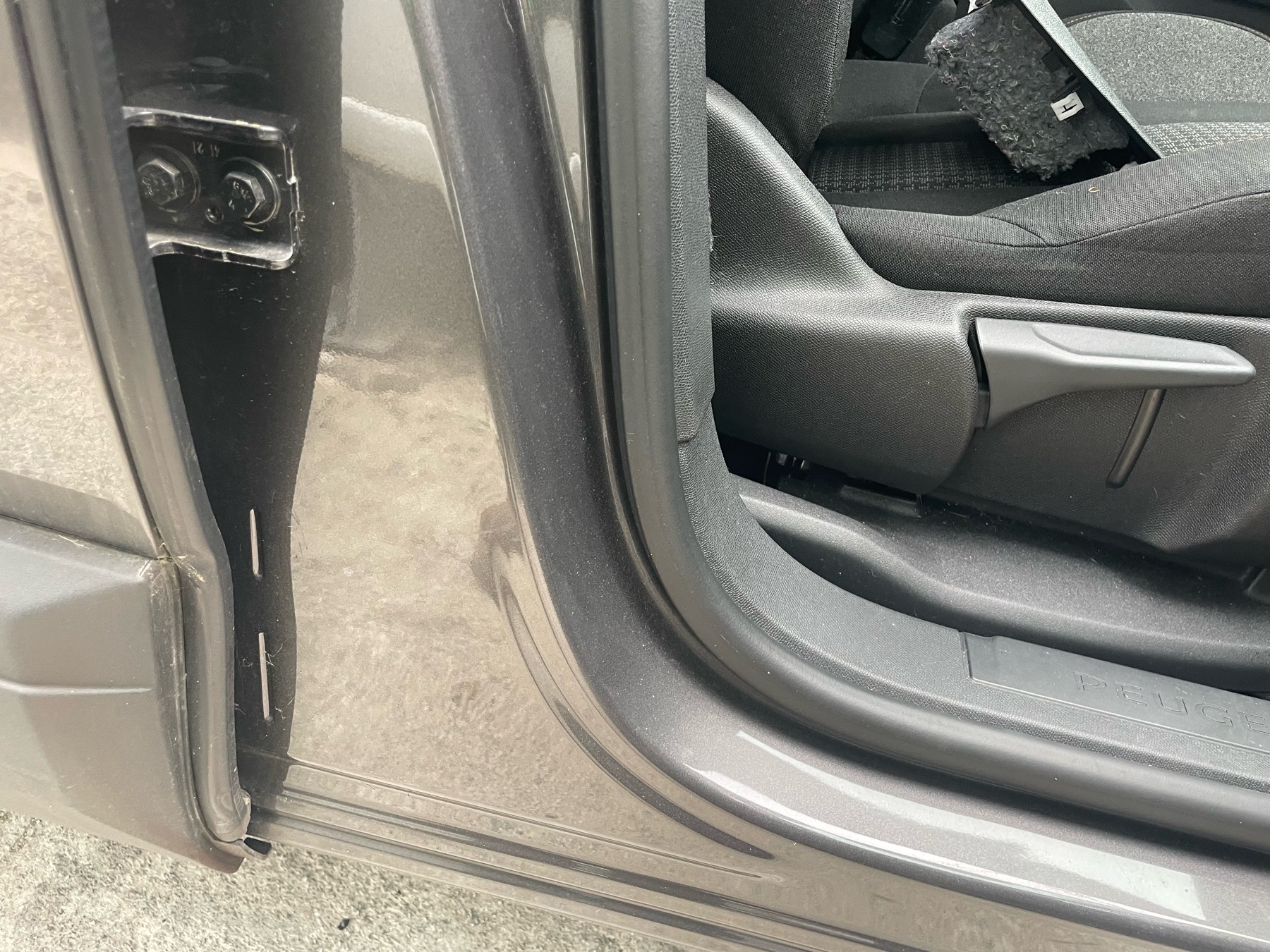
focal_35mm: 26
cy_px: 476
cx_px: 635
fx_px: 954
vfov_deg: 53.1
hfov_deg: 67.3
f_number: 1.6
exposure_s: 1/60
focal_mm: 4.2
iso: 160
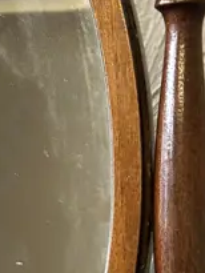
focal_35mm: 240
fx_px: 1893
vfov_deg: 8.1
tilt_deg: -3.6
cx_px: -182
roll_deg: -1.0
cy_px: 402
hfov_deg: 6.1
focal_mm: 6.86
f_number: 1.78
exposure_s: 1/100
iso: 100
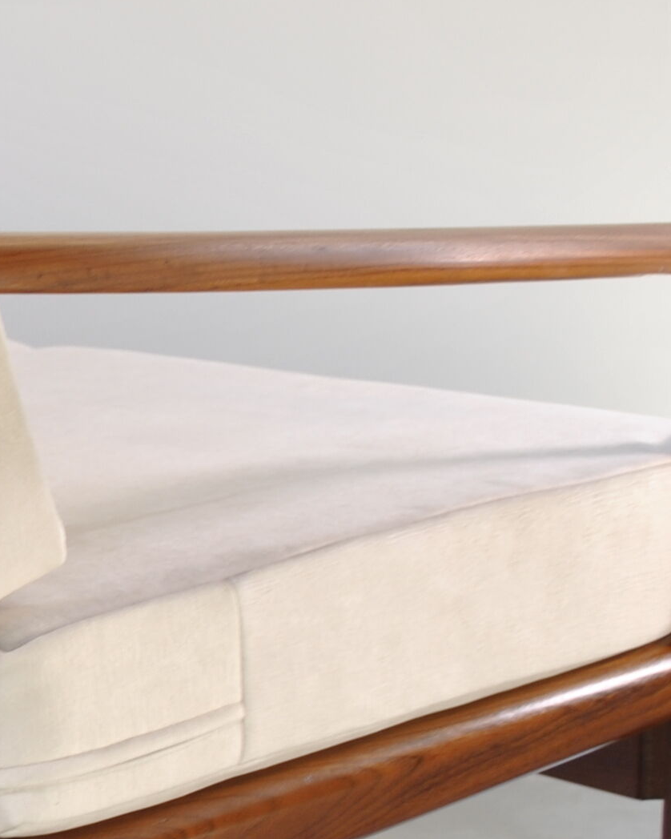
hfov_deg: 11.5
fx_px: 3104
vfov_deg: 15.4
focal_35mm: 125
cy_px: 565
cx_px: -495
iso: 100
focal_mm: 24
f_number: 5.6
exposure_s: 1/25
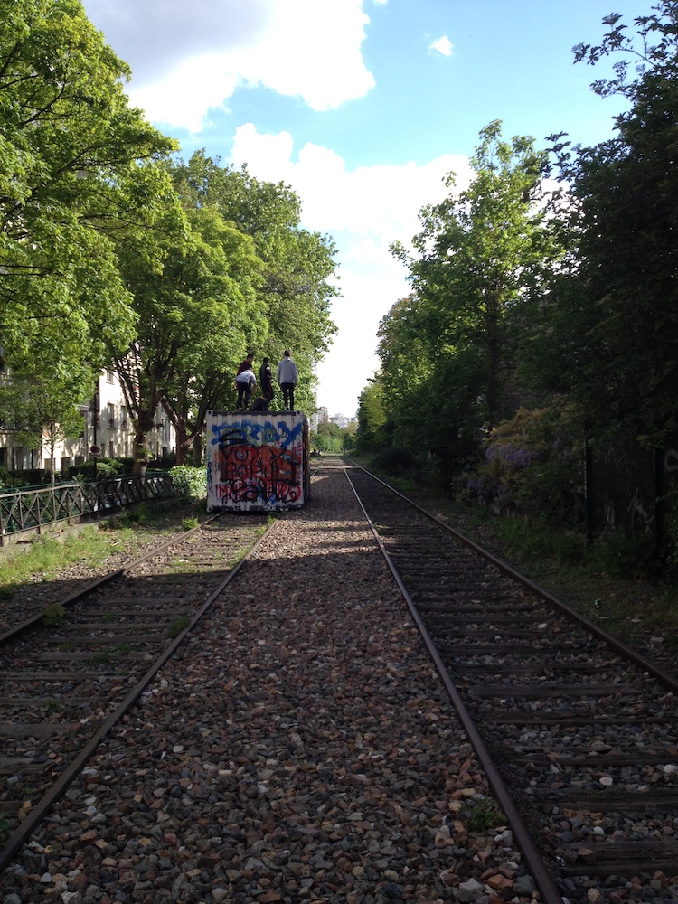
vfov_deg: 52.6
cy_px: 452
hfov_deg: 40.7
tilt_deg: -0.7
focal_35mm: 35
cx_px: 339
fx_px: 914
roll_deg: +1.9
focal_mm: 4.28
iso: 50
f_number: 2.4
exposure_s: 1/812
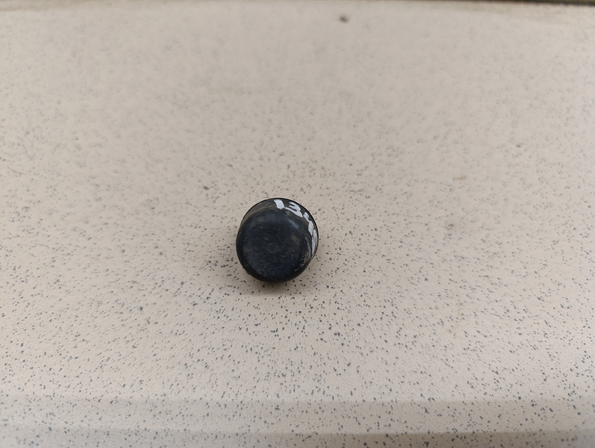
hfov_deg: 73.8
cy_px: 224
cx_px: 298
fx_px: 396
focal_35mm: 23
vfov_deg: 59.0
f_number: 1.6
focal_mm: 6.14
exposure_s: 1/100
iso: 320
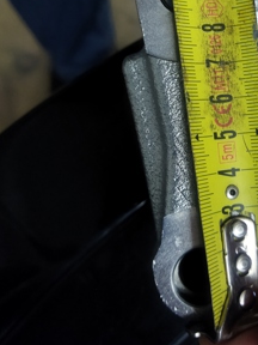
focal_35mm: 45
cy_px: 97
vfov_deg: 41.1
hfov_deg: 31.3
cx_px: 208
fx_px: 447
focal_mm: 4.71
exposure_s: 1/25
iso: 263
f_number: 1.79
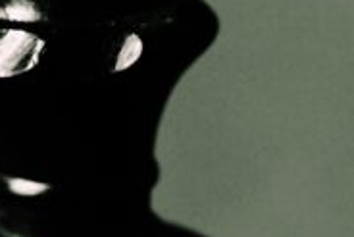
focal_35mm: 250
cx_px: 389
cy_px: 541
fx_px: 2460
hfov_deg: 8.2
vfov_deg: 5.3
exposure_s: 1/60
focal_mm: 30
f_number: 4
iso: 400
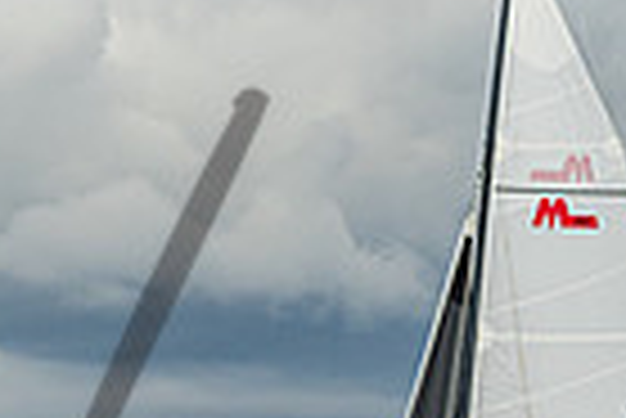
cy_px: 450
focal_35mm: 657
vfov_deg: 2.1
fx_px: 11436
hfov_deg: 3.1
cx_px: 449
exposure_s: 1/2000
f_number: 10
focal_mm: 115
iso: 320
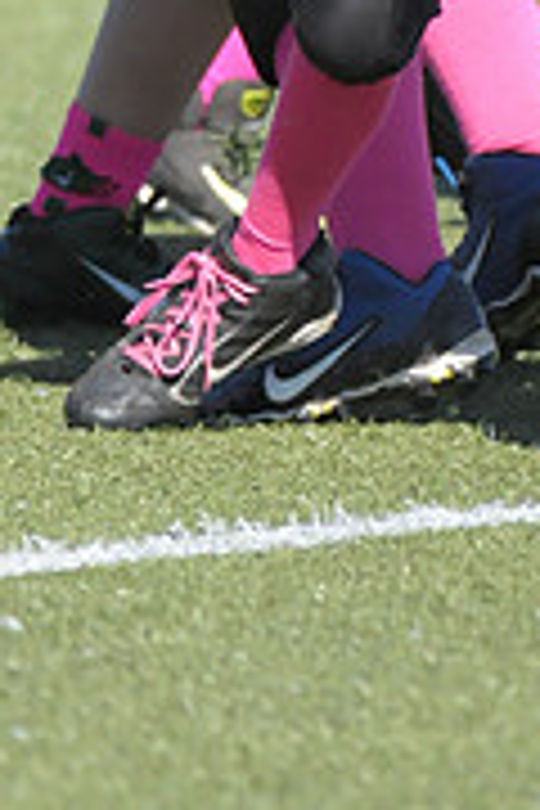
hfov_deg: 1.0
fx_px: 31475
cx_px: 610
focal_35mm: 1399
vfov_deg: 1.5
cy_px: -369
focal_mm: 290
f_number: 4
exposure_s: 1/8000
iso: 1600
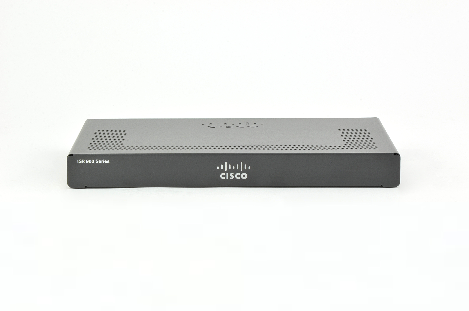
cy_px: 156
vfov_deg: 9.3
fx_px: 1911
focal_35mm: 147
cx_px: 234
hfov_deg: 14.0
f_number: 22
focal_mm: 98
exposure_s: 1/2
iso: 100
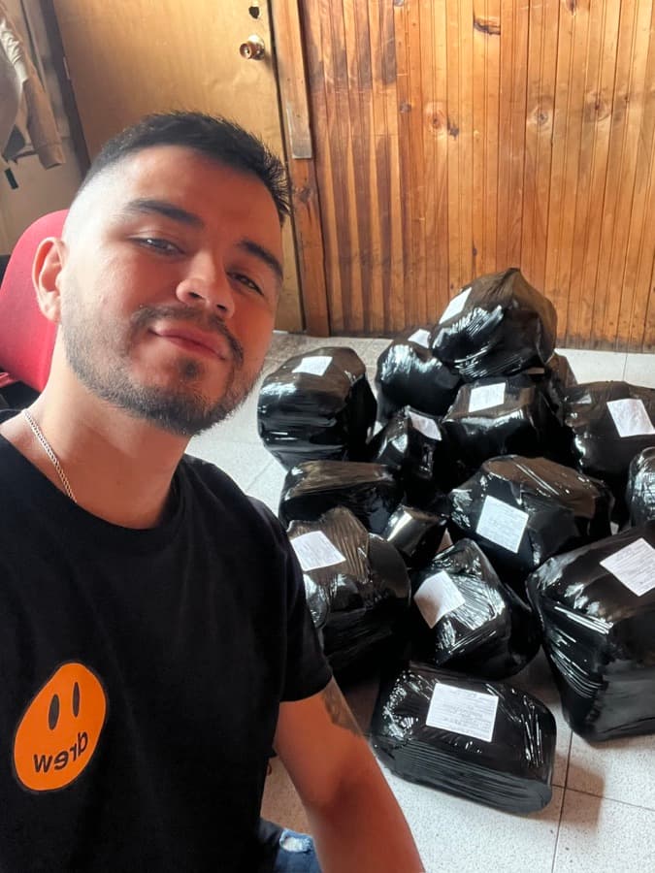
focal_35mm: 30
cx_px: 328
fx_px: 757
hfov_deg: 46.8
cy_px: 436
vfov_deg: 60.0
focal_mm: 2.71
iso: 500
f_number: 2.2
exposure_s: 1/30
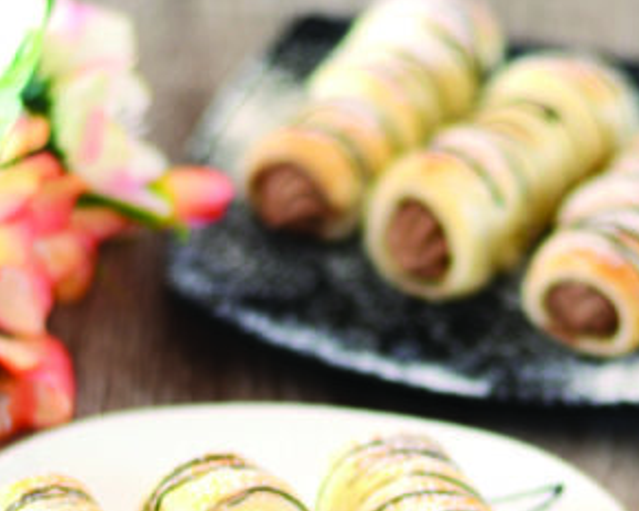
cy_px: 508
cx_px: 368
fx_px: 3518
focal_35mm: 186
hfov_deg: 10.4
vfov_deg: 8.3
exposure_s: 1/160
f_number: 1.8
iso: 400
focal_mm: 50
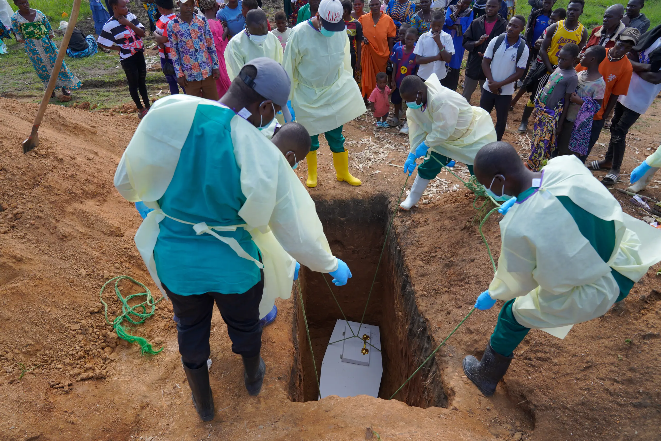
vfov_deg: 53.1
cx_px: 330
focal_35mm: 24
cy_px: 220
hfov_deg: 73.7
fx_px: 441
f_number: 5
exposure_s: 1/400
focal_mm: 24
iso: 200
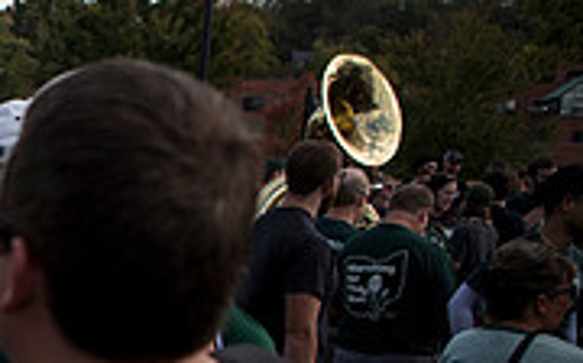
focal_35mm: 79
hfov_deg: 21.6
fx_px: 1254
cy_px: 475
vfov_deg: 15.6
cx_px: -311
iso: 250
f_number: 2.8
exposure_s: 1/2000
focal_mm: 24
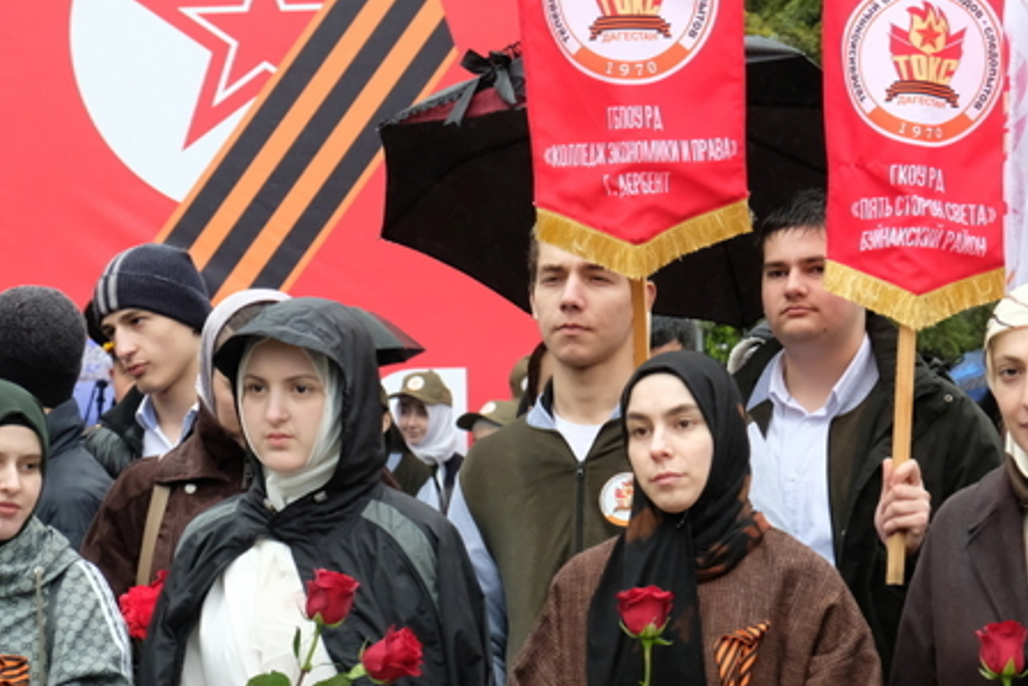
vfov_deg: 9.9
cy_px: 330
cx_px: 590
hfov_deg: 14.7
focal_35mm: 139
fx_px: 3970
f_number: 5.6
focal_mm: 55
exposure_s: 1/1000
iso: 4000
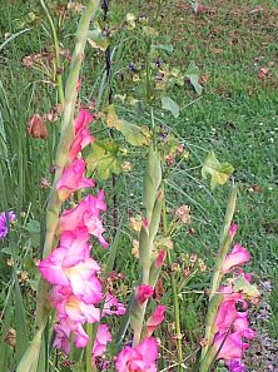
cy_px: 327
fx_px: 1899
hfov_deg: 8.3
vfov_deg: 11.1
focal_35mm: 177
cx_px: -39
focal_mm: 12.4
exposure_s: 1/45
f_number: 3.2
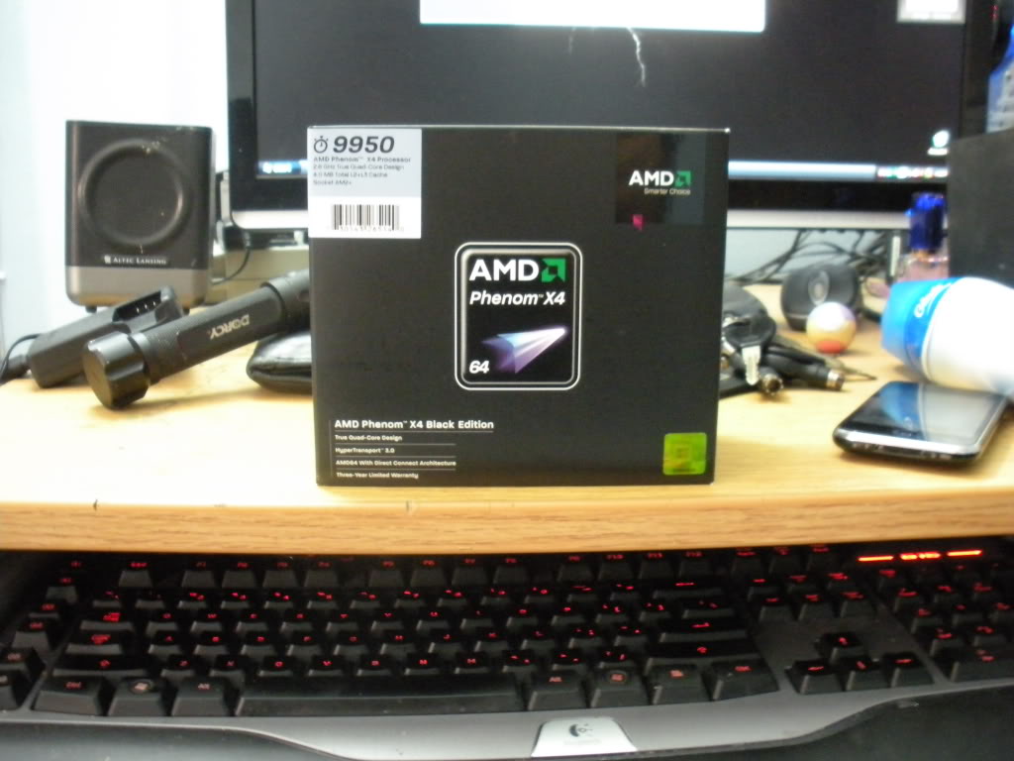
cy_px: 380
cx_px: 507
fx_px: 1025
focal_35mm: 35
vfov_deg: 40.7
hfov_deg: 52.6
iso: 800
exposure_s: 1/4.5
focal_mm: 6.3
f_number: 3.5
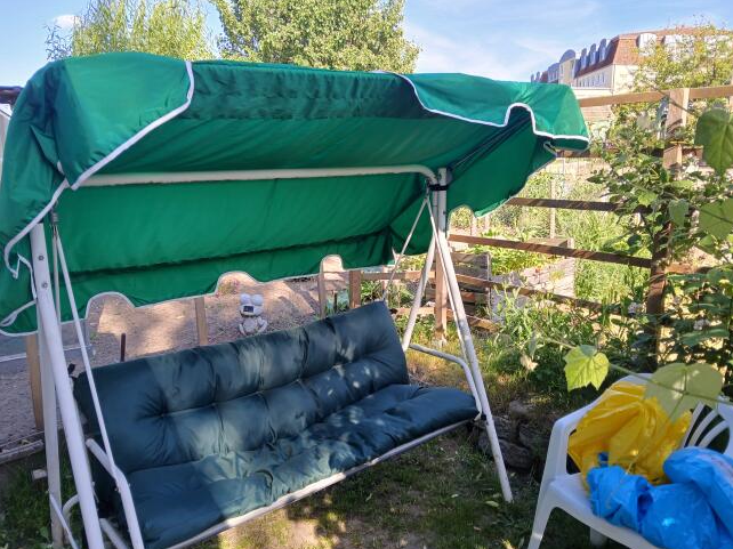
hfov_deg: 65.3
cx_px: 380
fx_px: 572
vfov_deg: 51.3
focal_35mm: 27
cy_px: 283
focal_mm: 3.98
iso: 25
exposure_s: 1/100
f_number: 1.8
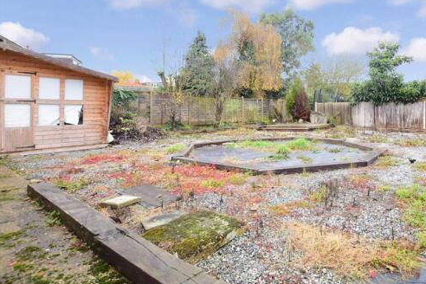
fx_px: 237
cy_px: 111
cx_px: 281
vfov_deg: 61.3
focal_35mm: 20
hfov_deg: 81.4
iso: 400
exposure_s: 1/60
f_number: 9
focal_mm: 10
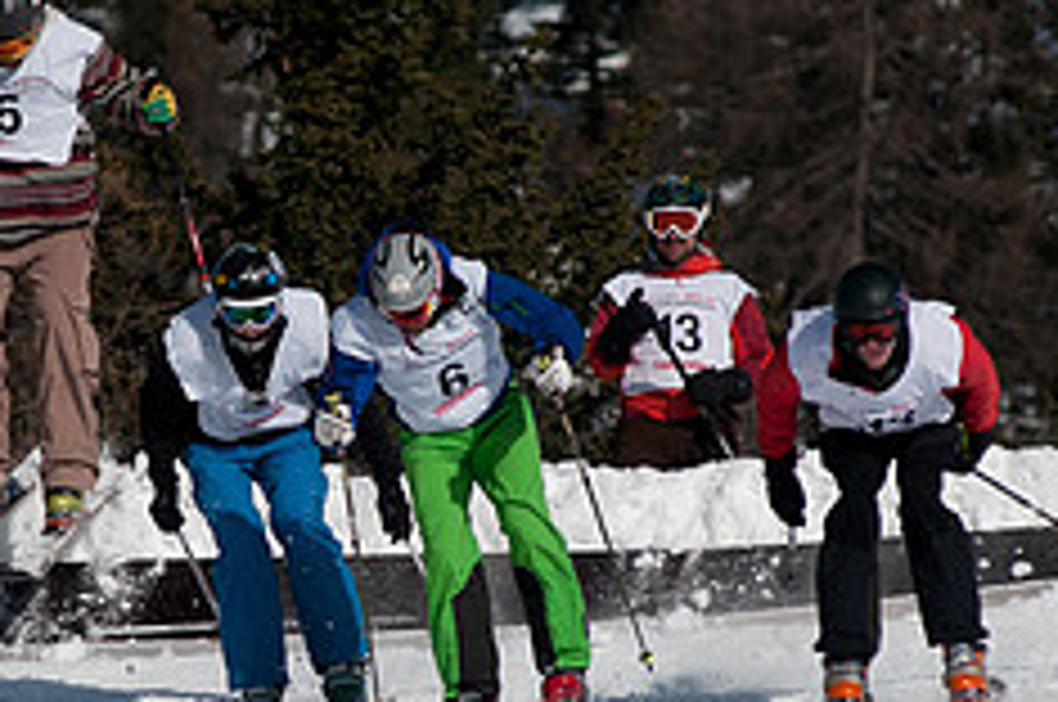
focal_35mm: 739
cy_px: 470
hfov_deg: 2.8
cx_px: 275
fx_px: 21688
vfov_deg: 1.9
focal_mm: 200
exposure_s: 1/1250
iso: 200
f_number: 5
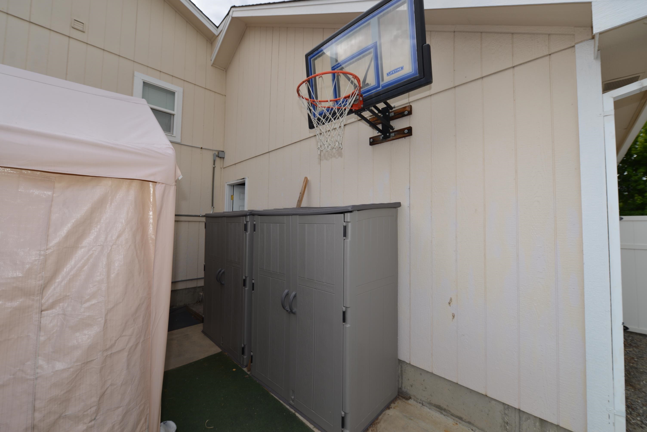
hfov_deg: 104.2
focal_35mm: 14
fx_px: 252
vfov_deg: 81.3
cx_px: 324
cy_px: 216
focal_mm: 14
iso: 100
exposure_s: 1/160
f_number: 6.3
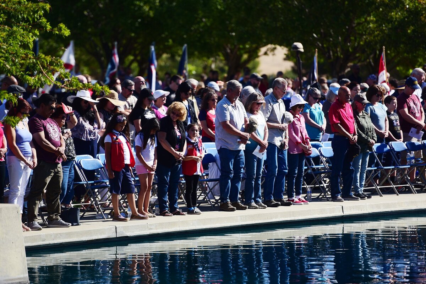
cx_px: 213
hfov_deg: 10.3
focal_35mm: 200
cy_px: 142
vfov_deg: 6.9
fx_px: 2366
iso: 200
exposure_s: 1/4000
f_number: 2.8
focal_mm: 200
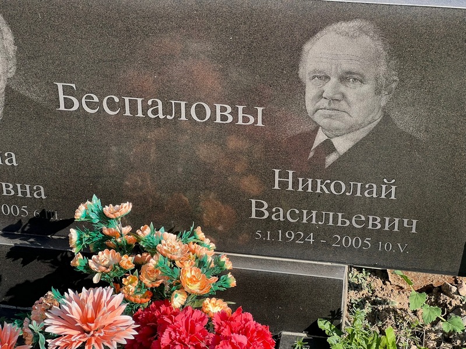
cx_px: 233
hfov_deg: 25.3
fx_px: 1037
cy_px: 174
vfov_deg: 19.1
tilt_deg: -32.9
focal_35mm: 77
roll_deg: -0.9
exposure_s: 1/231
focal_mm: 9
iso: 32
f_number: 2.8
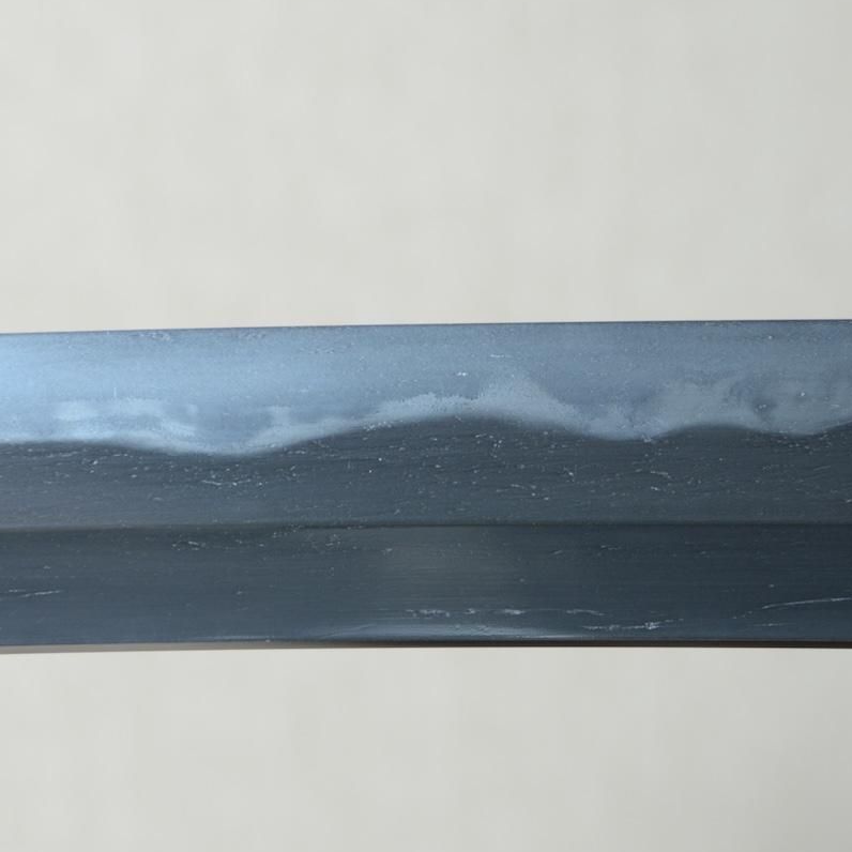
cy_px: 381
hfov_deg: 7.0
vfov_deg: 7.0
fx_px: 6989
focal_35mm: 251
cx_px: 424
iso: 400
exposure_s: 1/2
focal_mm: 112
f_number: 11
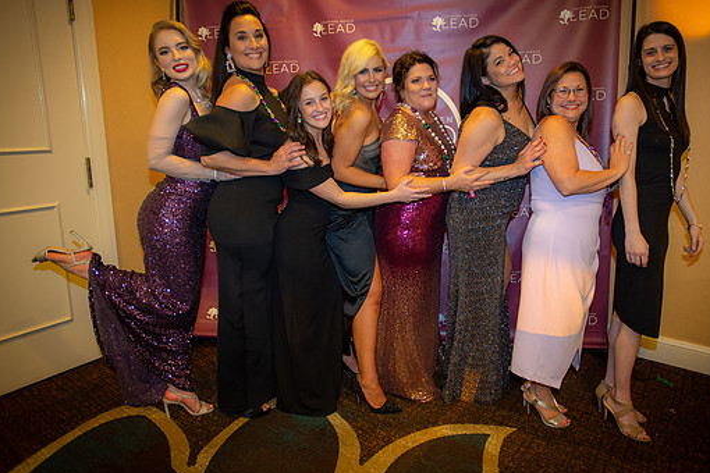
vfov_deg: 51.2
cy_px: 213
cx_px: 391
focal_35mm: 25
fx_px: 493
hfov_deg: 71.3
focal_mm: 22
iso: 1250
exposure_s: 1/80
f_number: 2.8
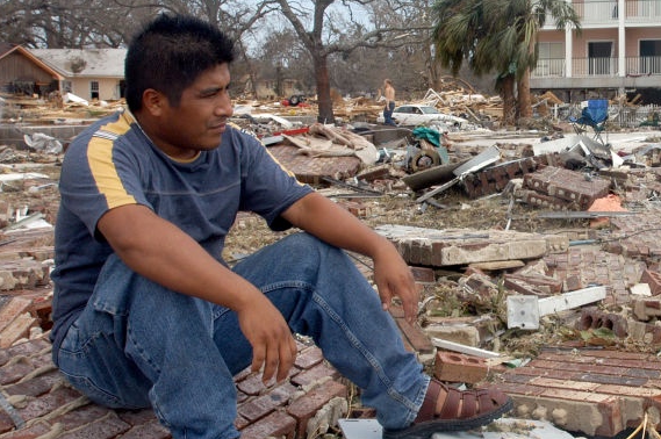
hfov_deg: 41.0
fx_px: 842
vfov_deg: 29.2
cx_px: 534
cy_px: 205
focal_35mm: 46
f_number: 9
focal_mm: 17
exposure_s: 1/250
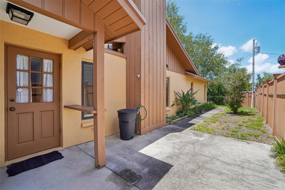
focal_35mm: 15
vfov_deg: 77.3
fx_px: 119
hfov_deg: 100.4
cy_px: 95
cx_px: 142
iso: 100
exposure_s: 1/90
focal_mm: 10
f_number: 8
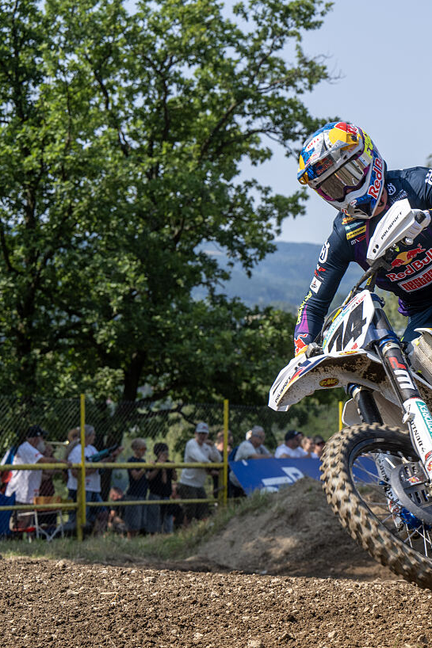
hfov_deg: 12.7
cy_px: 326
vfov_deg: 19.3
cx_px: 470
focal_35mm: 106
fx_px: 1909
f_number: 5
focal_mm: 70
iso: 200
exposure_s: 1/1600
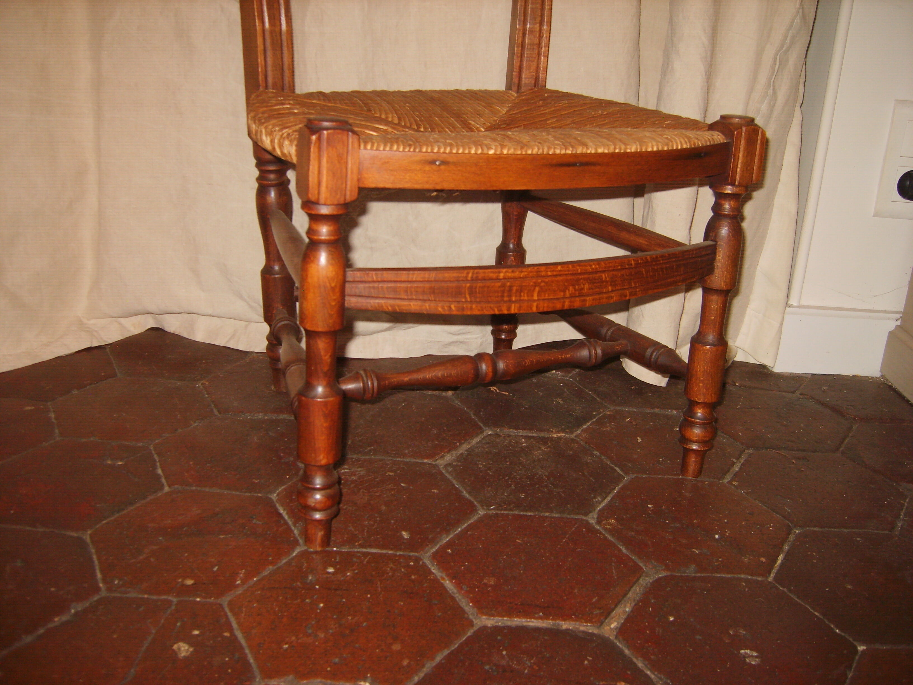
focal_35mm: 35
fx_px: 923
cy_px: 342
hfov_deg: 52.6
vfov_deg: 40.7
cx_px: 456
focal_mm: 7.4
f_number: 2.8
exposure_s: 1/30
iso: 100
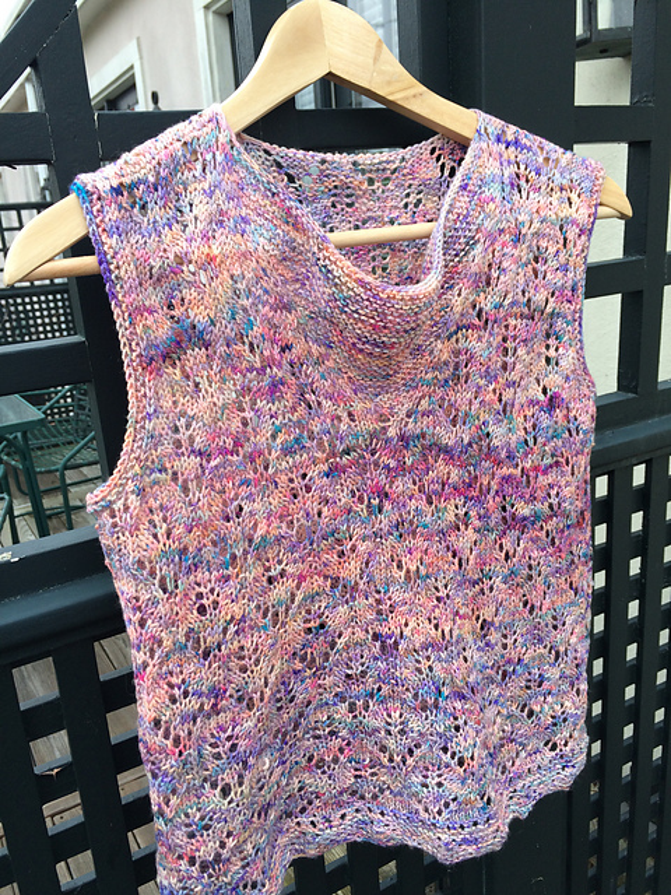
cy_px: 448
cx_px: 336
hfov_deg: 48.2
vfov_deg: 61.7
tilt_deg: -17.7
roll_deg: +4.2
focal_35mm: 29
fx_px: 750
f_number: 2.2
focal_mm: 4.15
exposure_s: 1/155
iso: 32
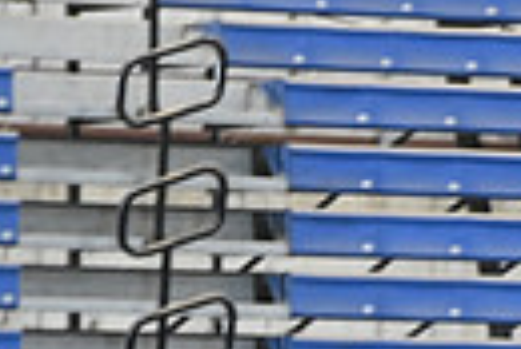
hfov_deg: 2.3
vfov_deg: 1.5
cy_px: 668
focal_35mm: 893
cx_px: 1030
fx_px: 12938
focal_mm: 200
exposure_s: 1/250
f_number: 3.2
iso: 3200
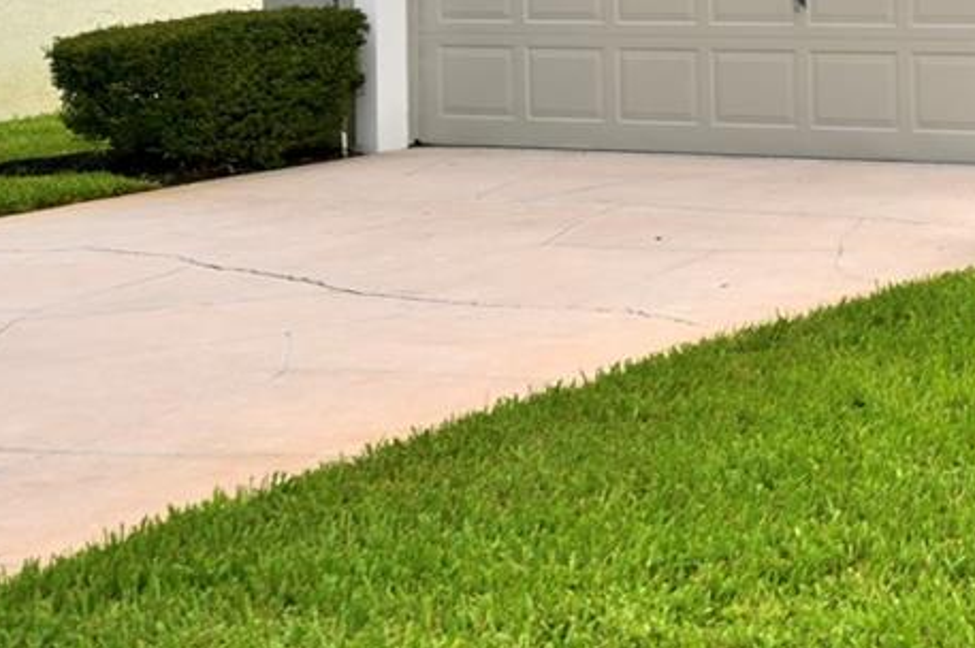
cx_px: 1374
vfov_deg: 17.2
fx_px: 2084
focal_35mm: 77
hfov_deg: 22.6
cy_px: -48
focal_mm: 22
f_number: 5
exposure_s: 1/250
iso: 200
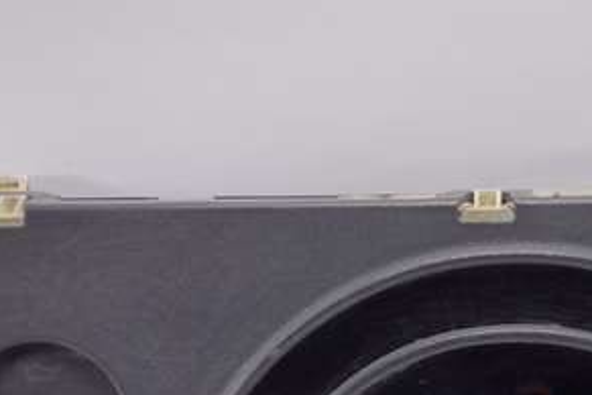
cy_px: 520
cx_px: 505
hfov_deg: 13.2
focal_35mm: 155
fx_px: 2549
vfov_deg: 8.7
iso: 200
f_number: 3.5
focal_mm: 20.41
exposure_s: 1/60
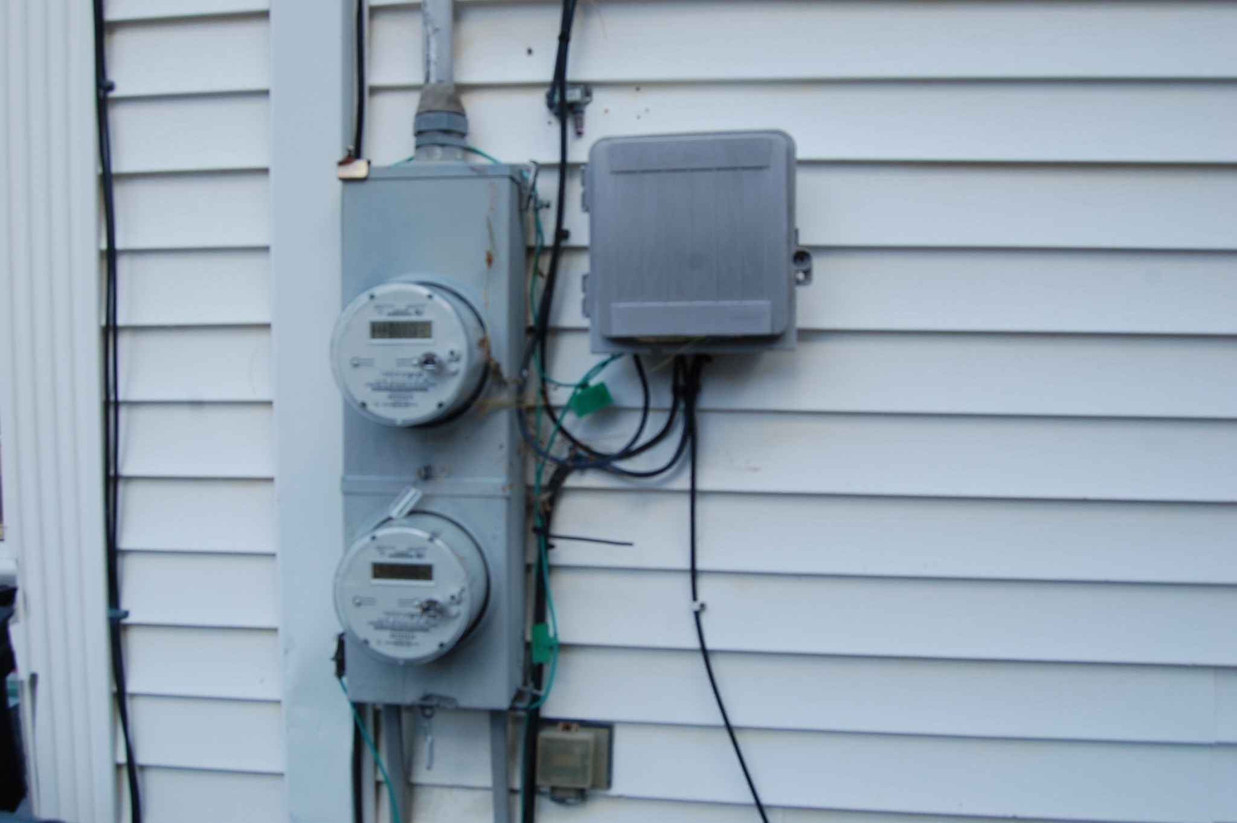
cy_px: 412
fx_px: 978
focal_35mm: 28
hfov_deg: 64.6
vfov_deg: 45.6
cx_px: 618
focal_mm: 19
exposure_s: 1/200
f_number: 7.1
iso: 200
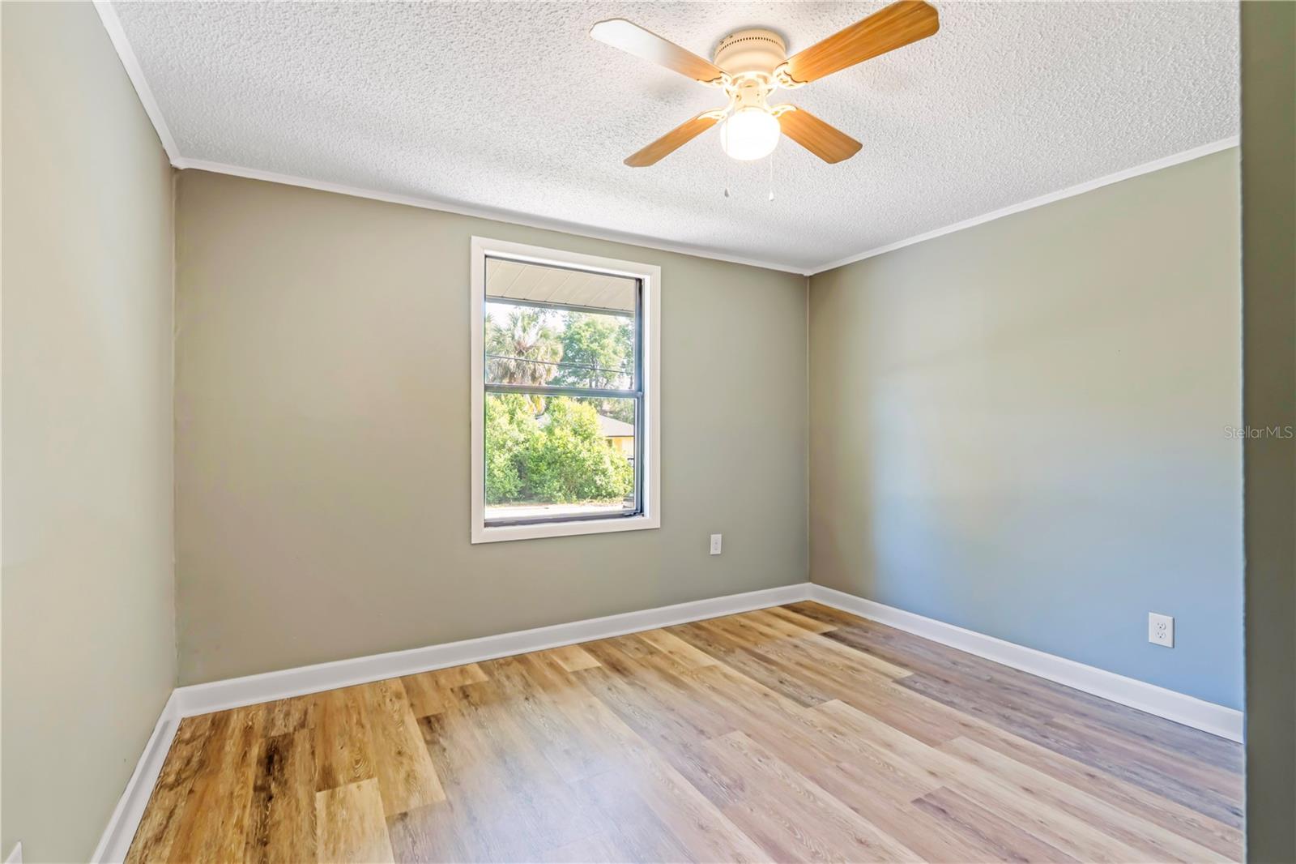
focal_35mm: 16
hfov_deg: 95.0
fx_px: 594
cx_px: 648
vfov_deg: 72.0
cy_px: 432
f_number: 9
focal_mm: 11
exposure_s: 1/125
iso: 250
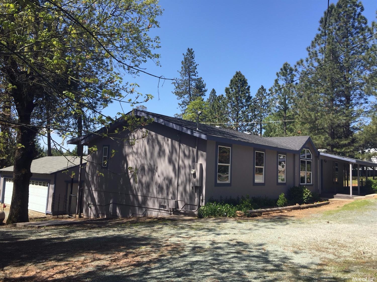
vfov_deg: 48.2
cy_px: 141
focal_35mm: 29
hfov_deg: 61.7
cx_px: 188
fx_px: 316
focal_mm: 4.15
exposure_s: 1/1041
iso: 32
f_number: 2.2
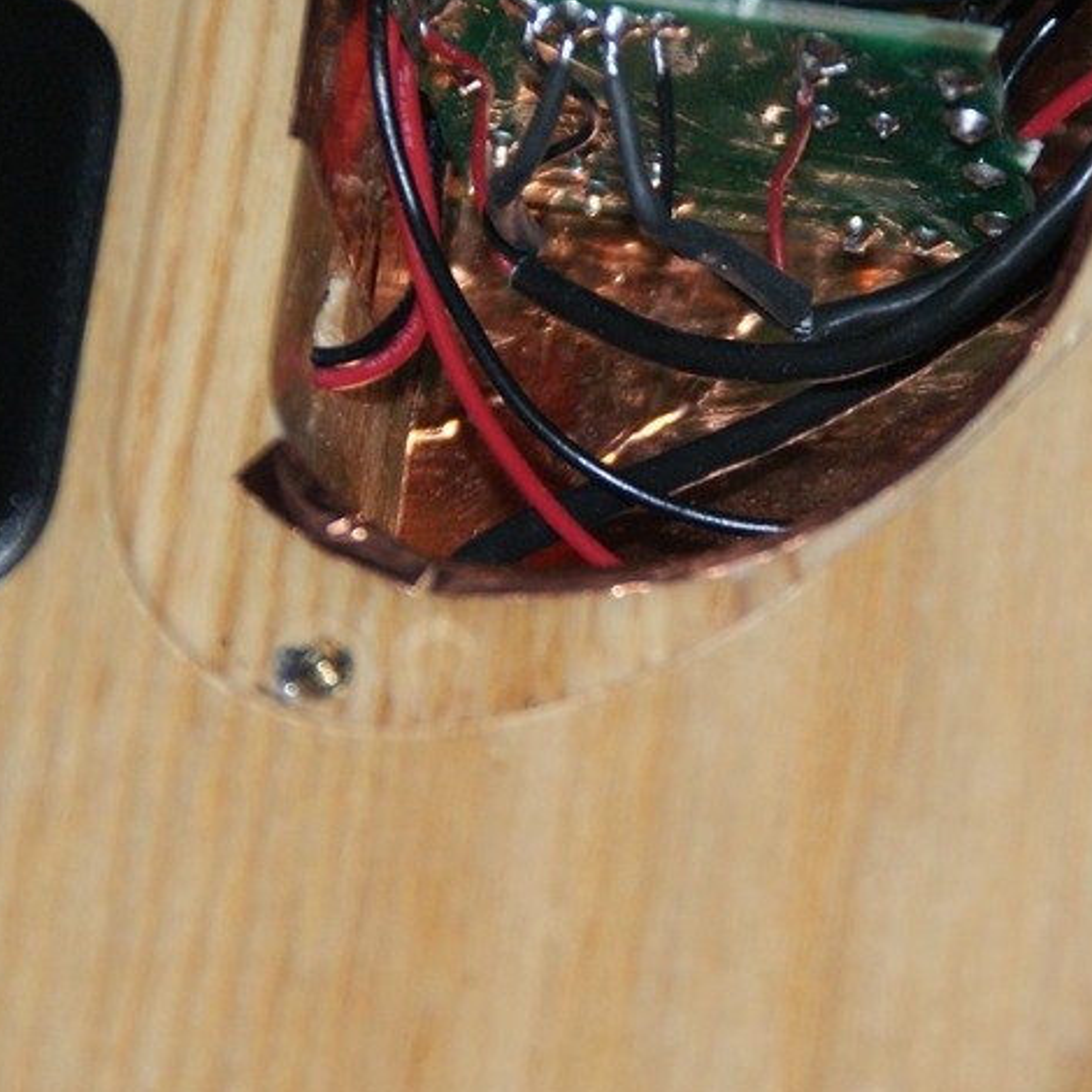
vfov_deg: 7.0
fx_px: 8923
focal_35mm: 250
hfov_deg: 7.0
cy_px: 412
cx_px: 878
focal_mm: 90
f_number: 5.6
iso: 400
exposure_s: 1/125
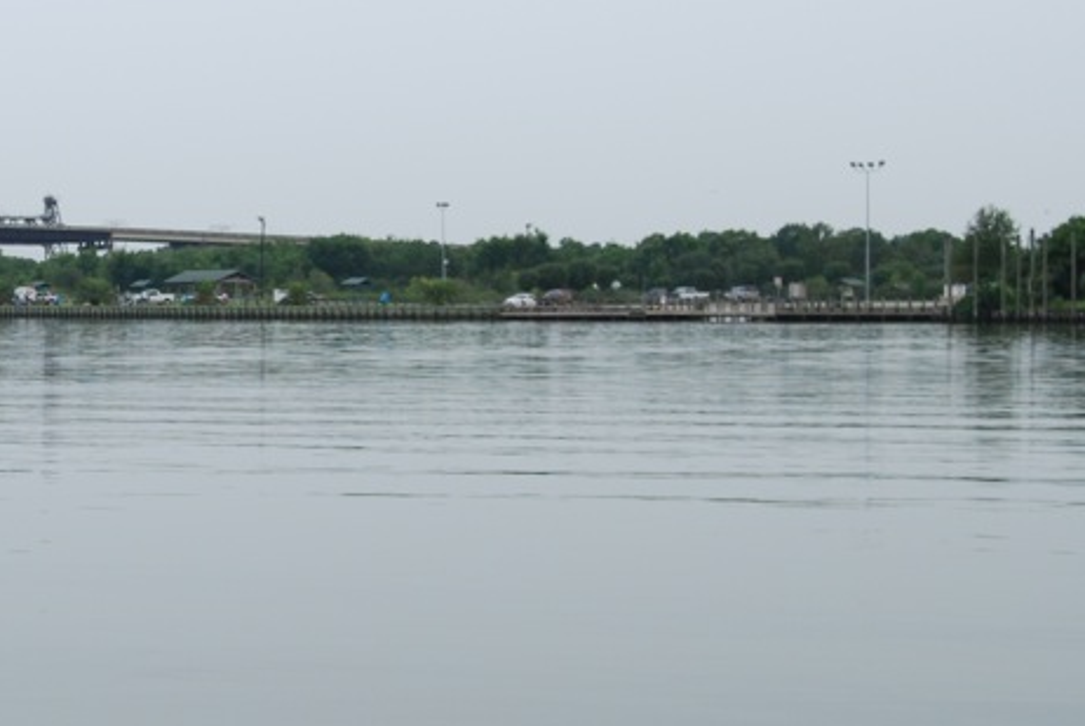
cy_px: 290
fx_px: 2806
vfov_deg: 14.7
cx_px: 33
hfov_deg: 21.2
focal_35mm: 93
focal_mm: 28
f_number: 5.6
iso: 200
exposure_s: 1/125
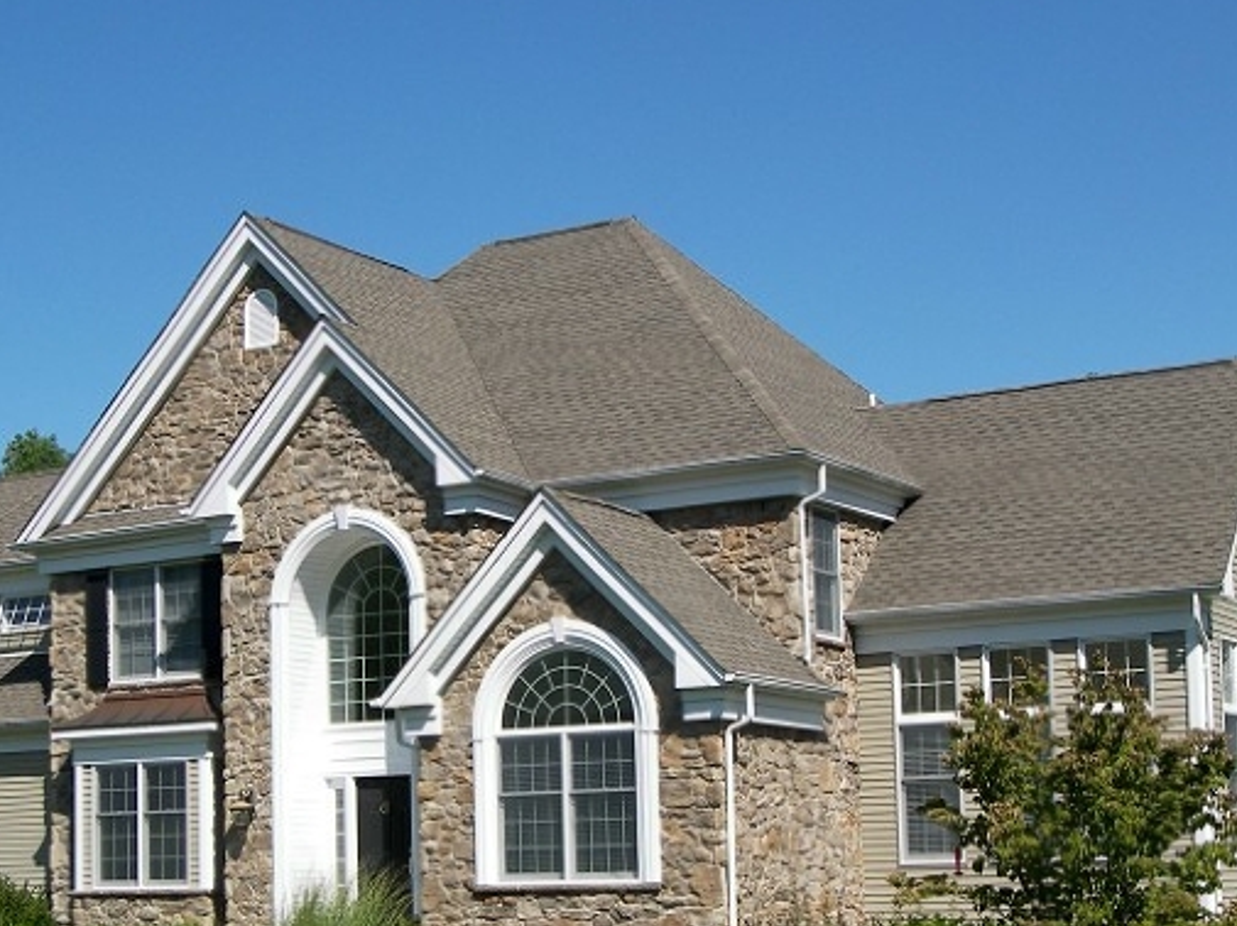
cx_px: 500
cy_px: 661
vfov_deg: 22.4
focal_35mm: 65
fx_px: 2321
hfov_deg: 29.8
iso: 50
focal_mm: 8.7
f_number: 3.2
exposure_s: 1/800
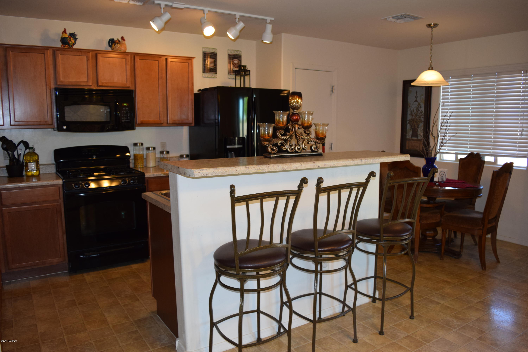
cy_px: 176
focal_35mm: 27
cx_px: 264
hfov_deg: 67.4
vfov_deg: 47.9
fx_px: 396
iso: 800
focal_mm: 18
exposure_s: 1/100
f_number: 5
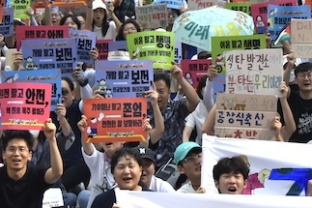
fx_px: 2157
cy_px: -83
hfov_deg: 8.1
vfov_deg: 5.5
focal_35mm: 249
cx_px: 435
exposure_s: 1/1250
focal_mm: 68
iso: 500
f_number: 6.3
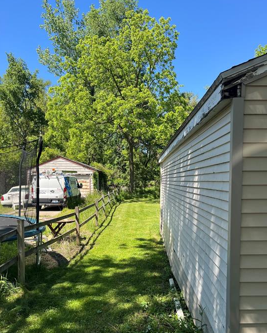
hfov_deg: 50.0
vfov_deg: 60.3
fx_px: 286
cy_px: 186
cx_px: 140
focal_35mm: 29
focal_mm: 5.1
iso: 50
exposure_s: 1/1212
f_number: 1.6
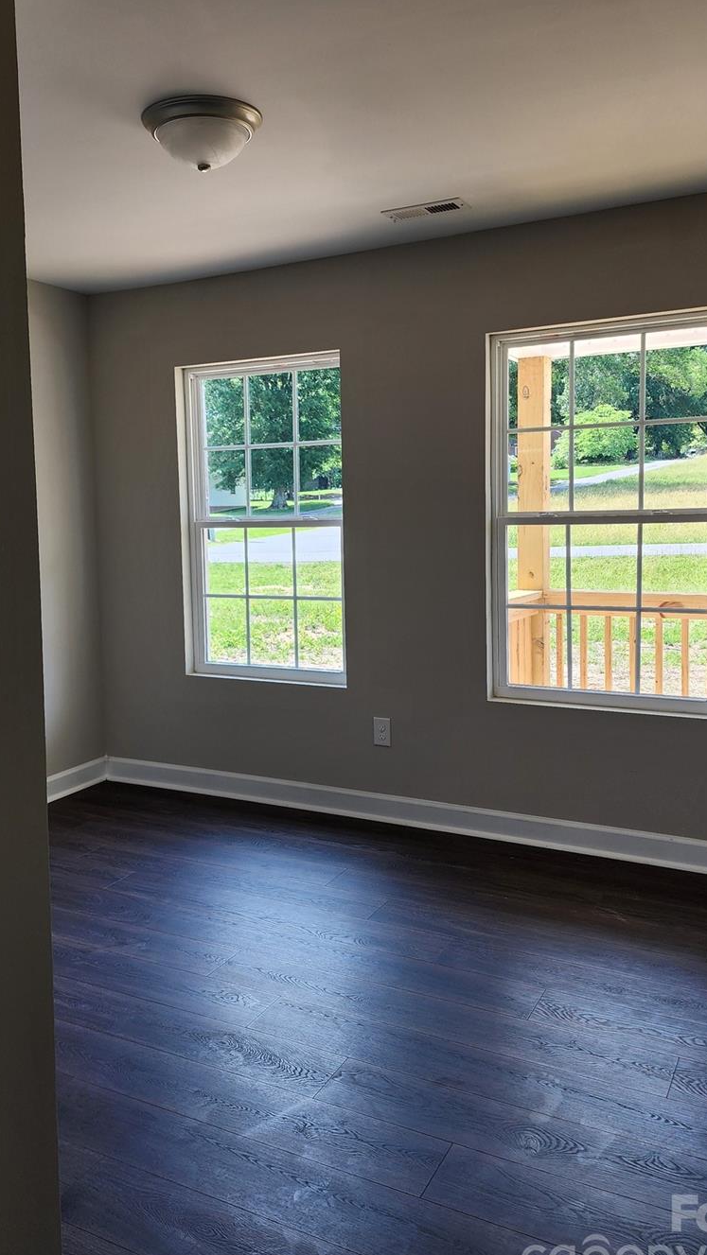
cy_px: 573
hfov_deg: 40.1
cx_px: 296
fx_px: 966
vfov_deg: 65.9
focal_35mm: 29
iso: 64
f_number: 1.8
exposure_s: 1/180
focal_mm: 6.4
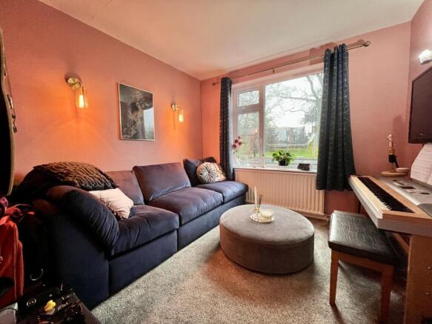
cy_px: 162
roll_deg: -0.1
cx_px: 216
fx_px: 162
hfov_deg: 106.2
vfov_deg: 89.9
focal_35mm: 13
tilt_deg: -4.6
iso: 400
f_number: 1.8
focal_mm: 1.57
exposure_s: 1/50
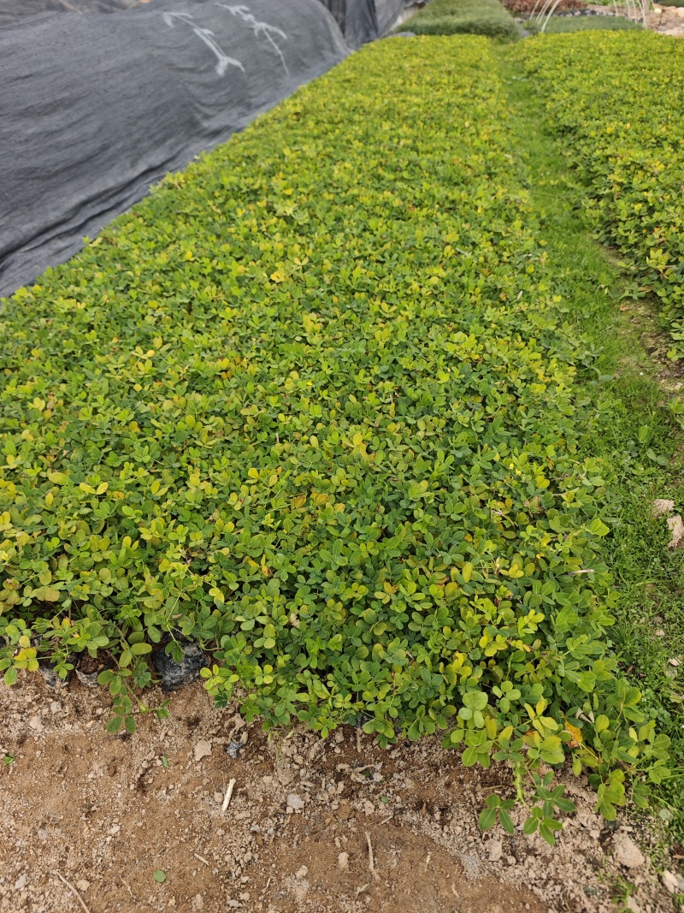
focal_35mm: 23
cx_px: 342
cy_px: 456
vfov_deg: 73.9
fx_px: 606
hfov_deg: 58.9
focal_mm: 6.55
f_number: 1.6
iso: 50
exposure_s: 1/775
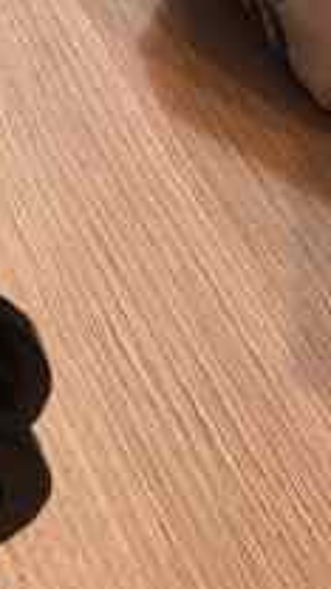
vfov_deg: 26.2
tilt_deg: -49.7
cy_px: 292
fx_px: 1264
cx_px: -409
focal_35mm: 81
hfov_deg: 12.4
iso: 160
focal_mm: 4.15
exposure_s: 1/33
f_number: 2.2
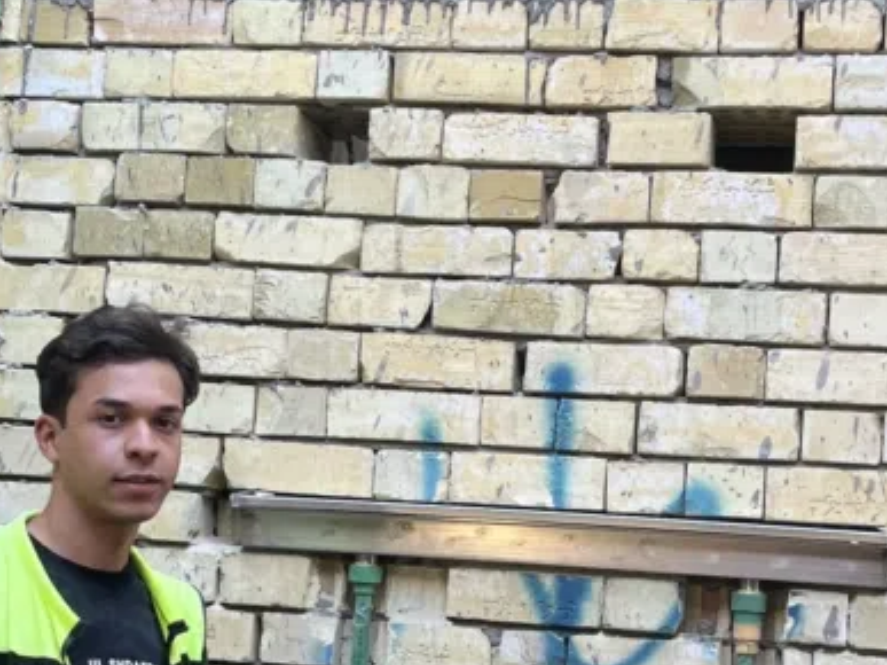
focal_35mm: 43
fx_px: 1101
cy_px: 454
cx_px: 463
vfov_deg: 33.2
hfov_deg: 43.9
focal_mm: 5.1
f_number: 1.6
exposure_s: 1/159
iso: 40
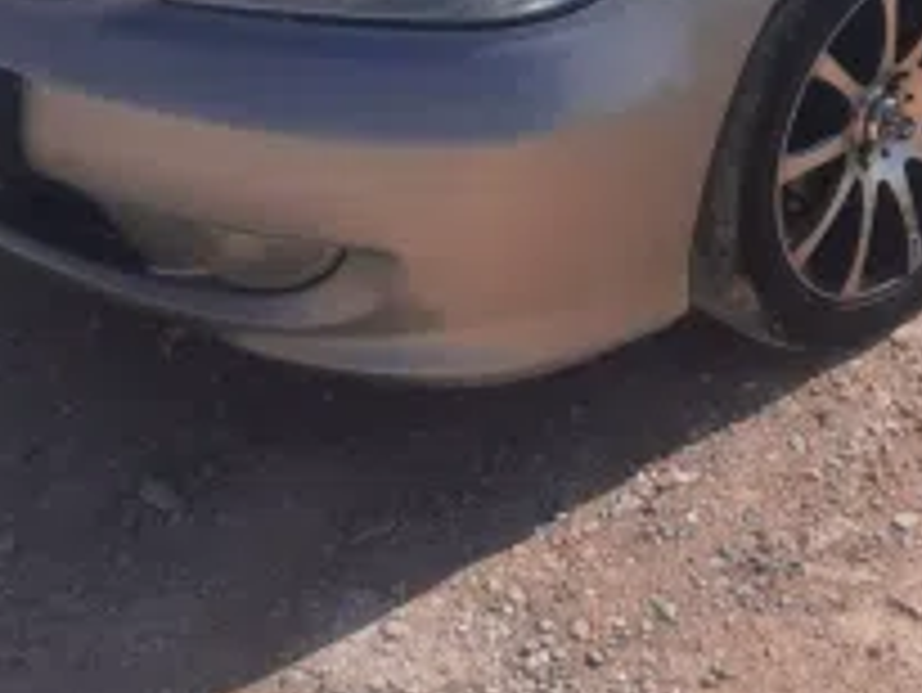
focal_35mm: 78
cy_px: -86
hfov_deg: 24.1
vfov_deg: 18.2
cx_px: 877
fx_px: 2079
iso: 32
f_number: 2
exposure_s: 1/1908
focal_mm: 4.6
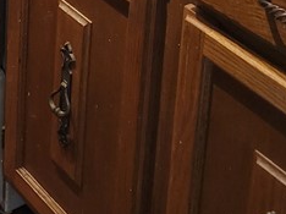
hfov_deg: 16.5
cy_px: -212
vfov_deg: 11.7
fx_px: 941
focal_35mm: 114
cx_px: -60
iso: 320
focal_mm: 5.4
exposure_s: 1/40
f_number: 1.8
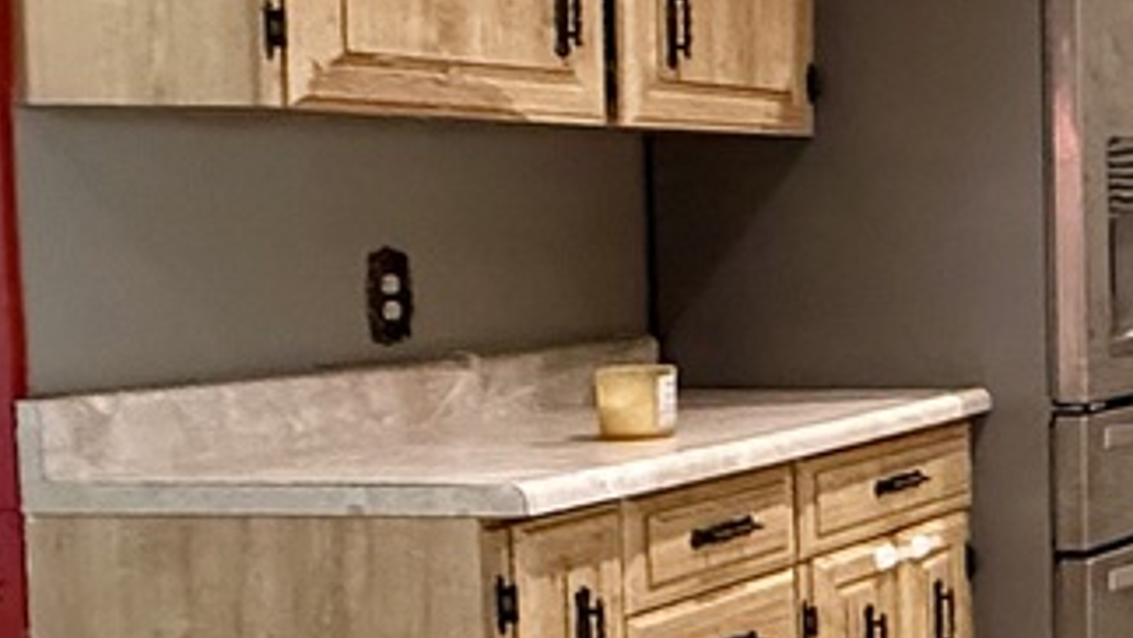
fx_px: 2044
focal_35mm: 68
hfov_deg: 23.4
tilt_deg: -3.4
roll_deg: -0.1
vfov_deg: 17.8
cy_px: 315
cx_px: 1785
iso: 640
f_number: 2.2
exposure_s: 1/60
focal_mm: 2.22
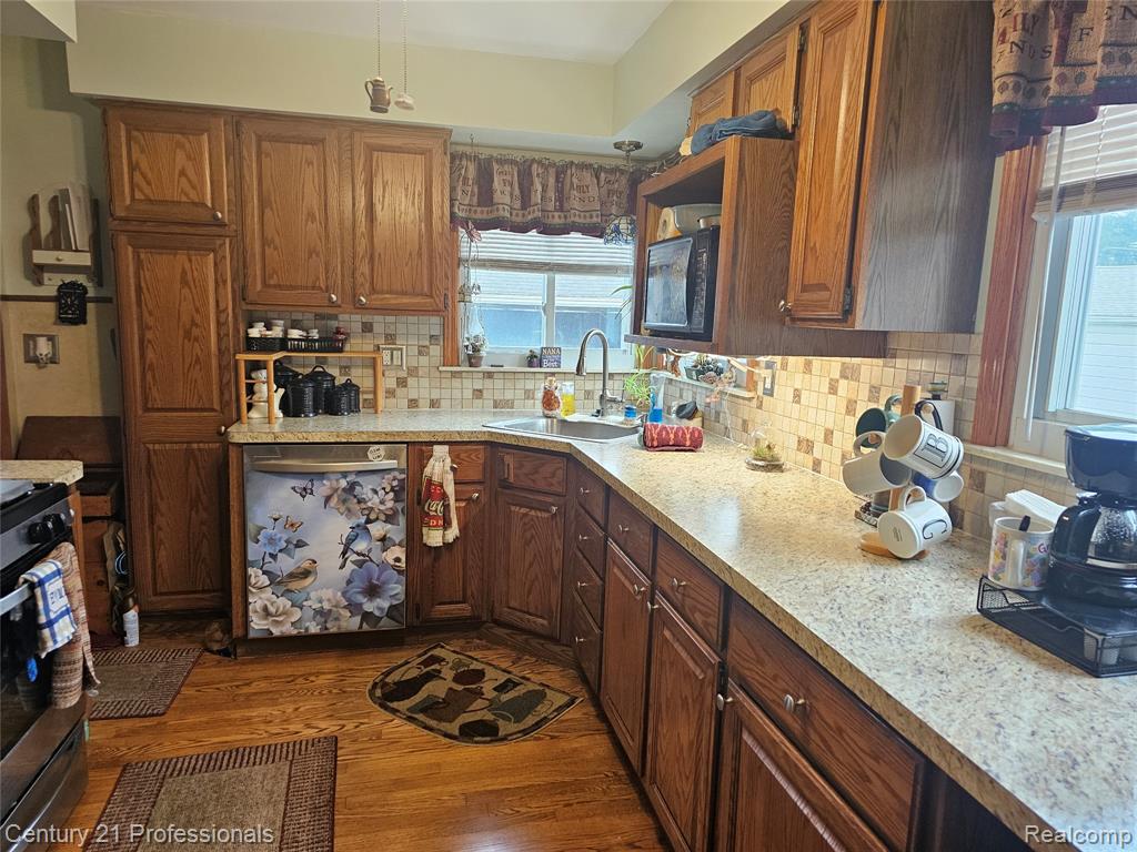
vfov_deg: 58.9
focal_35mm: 23
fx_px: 755
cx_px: 568
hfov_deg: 73.9
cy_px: 426
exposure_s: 1/120
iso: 200
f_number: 1.7
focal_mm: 6.3
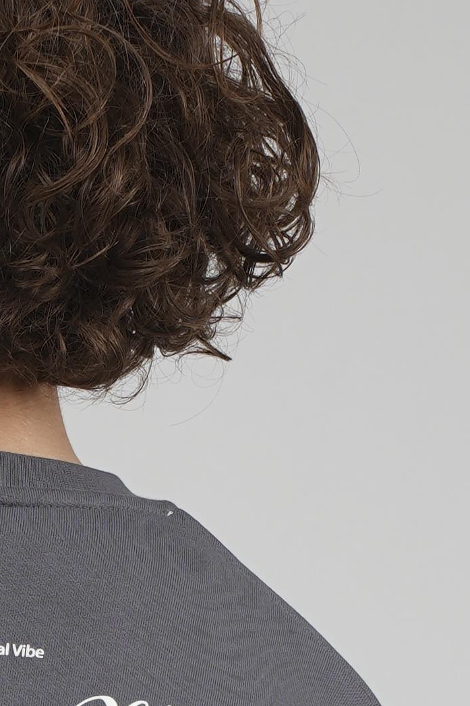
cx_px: -171
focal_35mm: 399
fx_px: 7816
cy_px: 919
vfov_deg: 5.1
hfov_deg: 3.4
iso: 80
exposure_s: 1/160
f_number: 5.6
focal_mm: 71
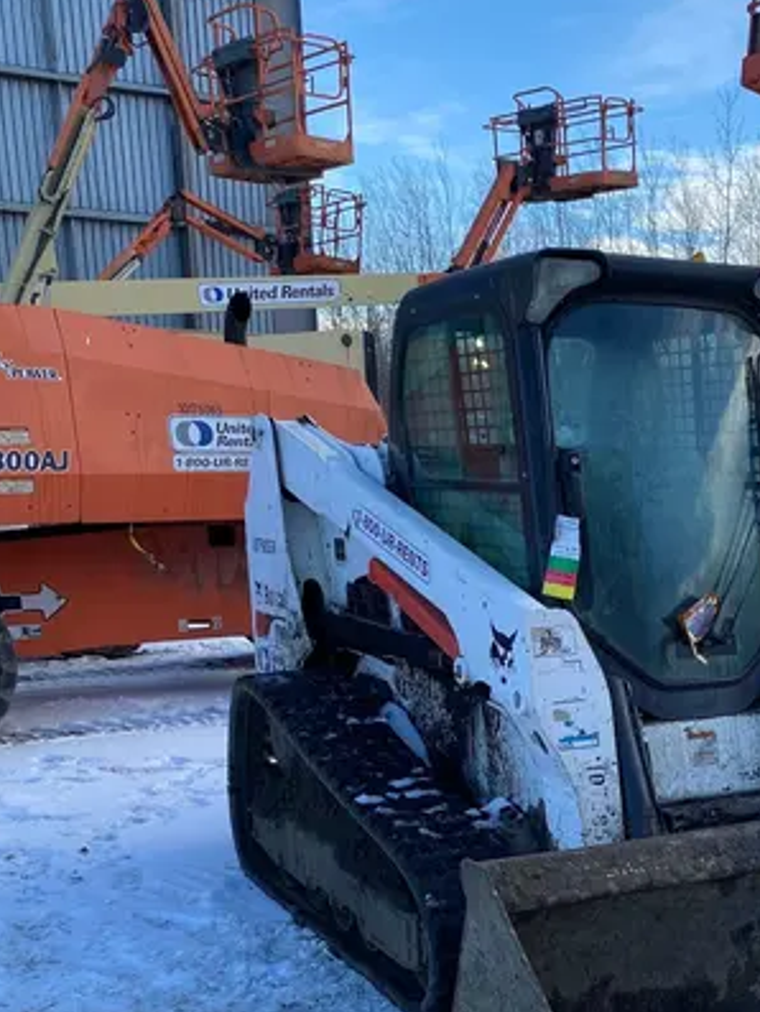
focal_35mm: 48
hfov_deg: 29.2
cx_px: 661
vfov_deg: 37.5
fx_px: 1404
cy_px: 876
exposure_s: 1/626
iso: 32
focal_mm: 4.25
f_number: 1.8
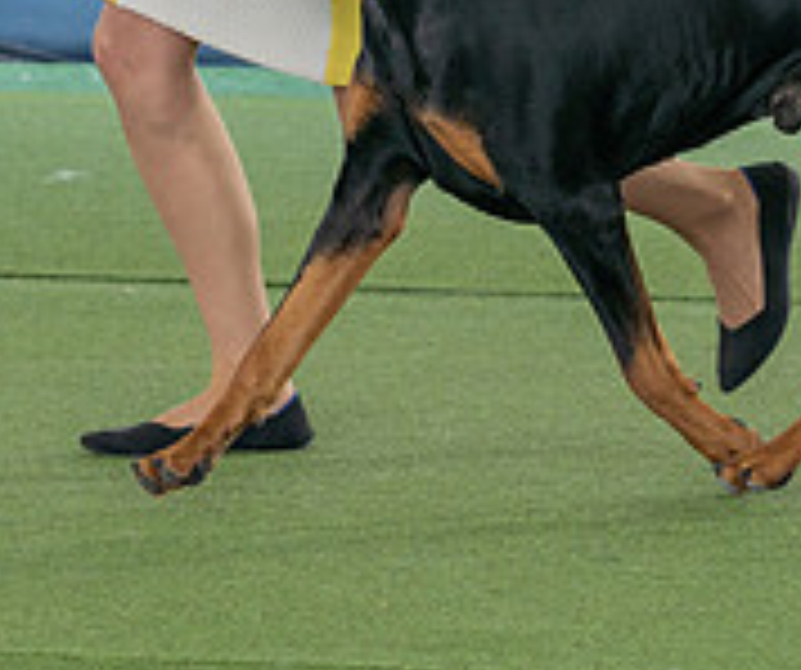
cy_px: -410
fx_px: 8353
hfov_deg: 5.5
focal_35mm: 346
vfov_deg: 4.6
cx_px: 654
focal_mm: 77
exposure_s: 1/800
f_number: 4.5
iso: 400
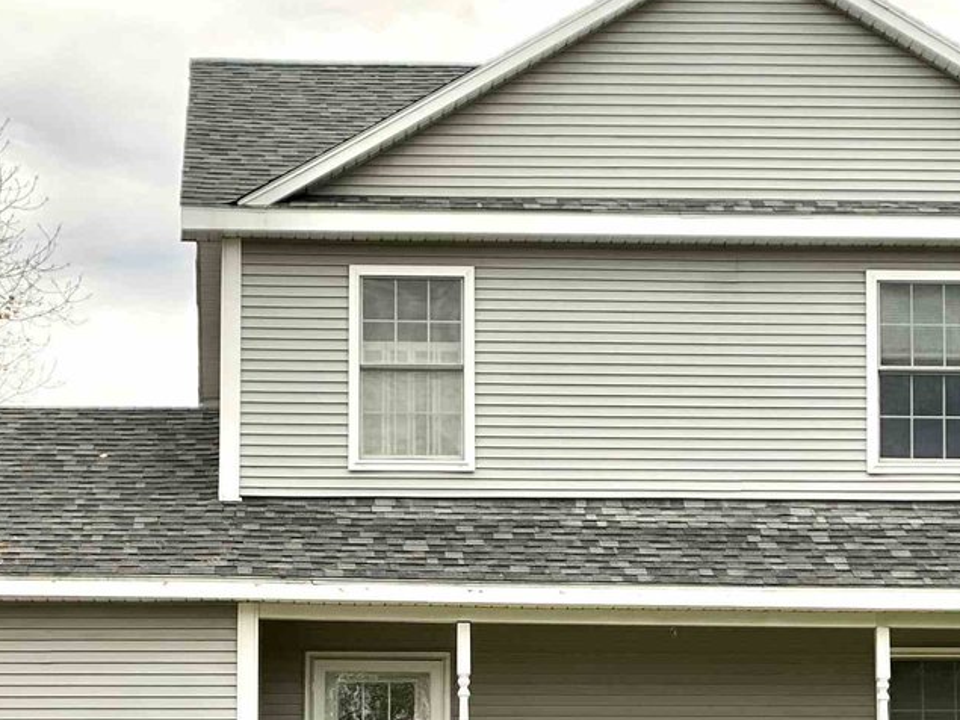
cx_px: 475
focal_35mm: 131
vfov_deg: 11.3
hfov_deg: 15.1
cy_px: 626
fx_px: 3632
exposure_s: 1/209
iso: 20
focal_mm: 6
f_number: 2
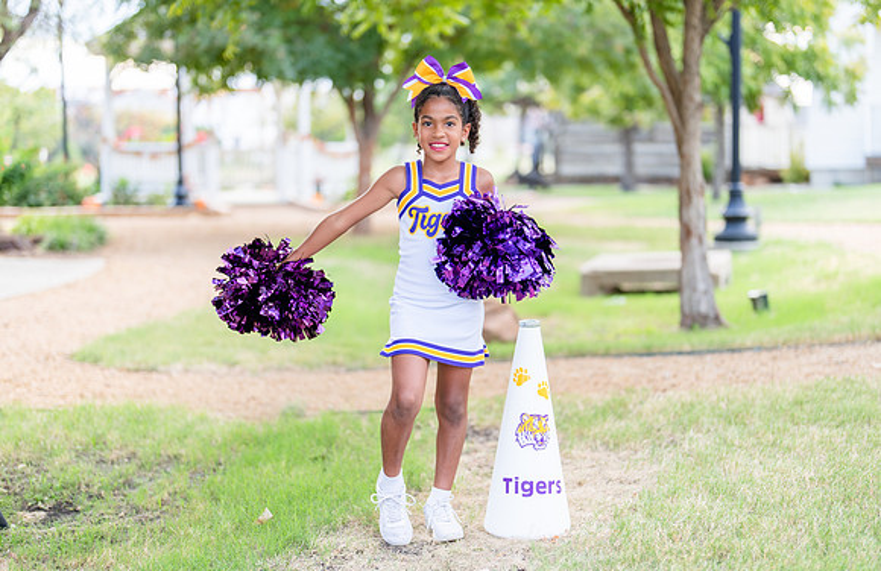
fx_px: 1404
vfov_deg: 23.0
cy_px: 289
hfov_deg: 34.8
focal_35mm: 58
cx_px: 460
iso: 100
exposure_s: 1/400
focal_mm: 50
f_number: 1.2
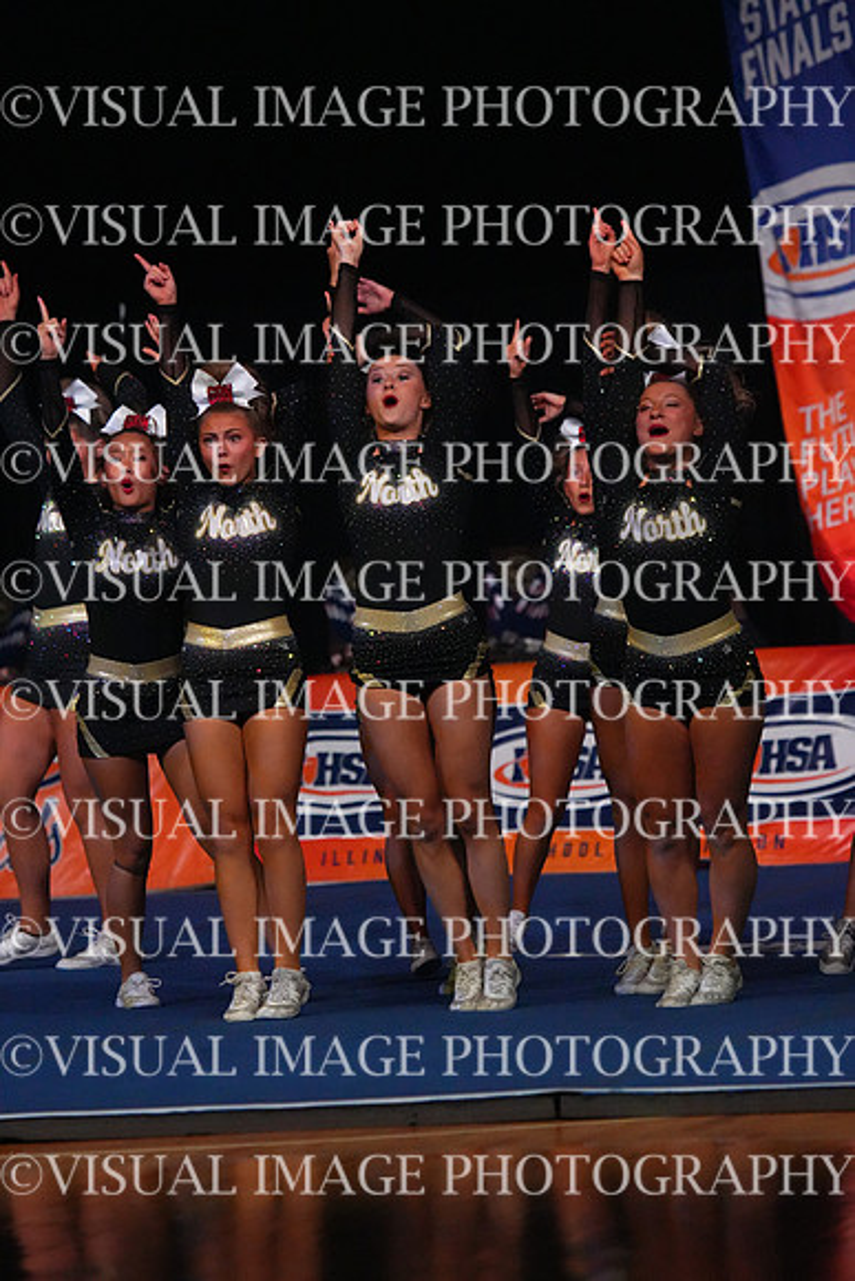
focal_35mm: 235
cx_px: 428
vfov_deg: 8.8
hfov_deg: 5.9
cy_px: 640
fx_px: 8366
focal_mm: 235
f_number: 5.6
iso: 16000
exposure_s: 1/1250
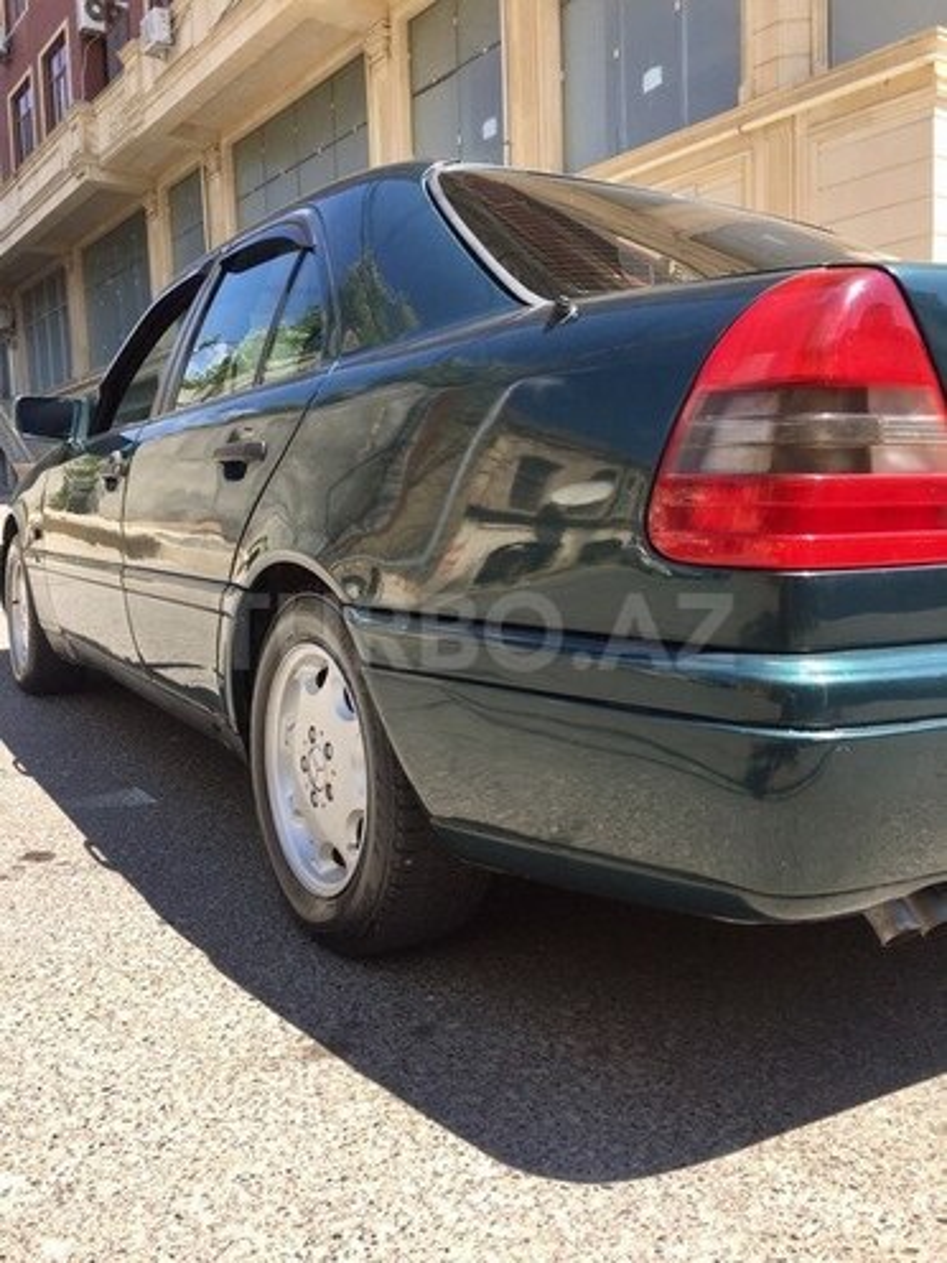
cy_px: 632
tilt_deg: -4.0
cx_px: 474
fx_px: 1058
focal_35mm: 29
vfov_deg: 61.7
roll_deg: +1.3
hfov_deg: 48.2
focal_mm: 4.15
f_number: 2.2
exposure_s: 1/573
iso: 32
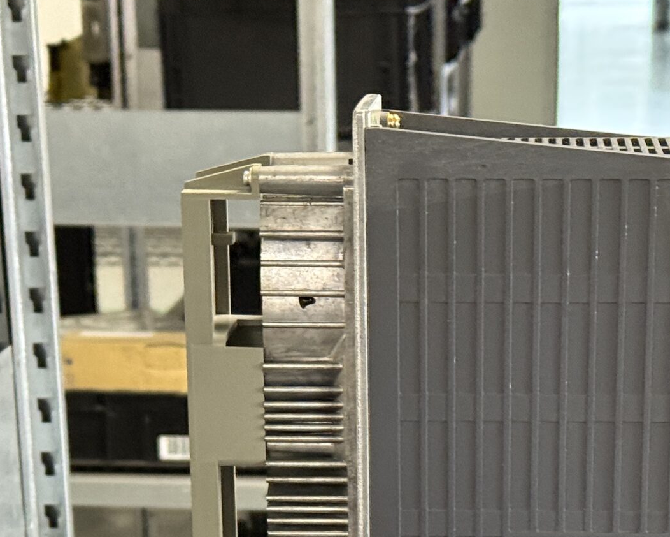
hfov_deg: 16.8
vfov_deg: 13.3
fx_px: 2261
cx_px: 445
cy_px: 582
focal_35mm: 114
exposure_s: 1/33
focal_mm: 6.76
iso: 320
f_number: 1.78
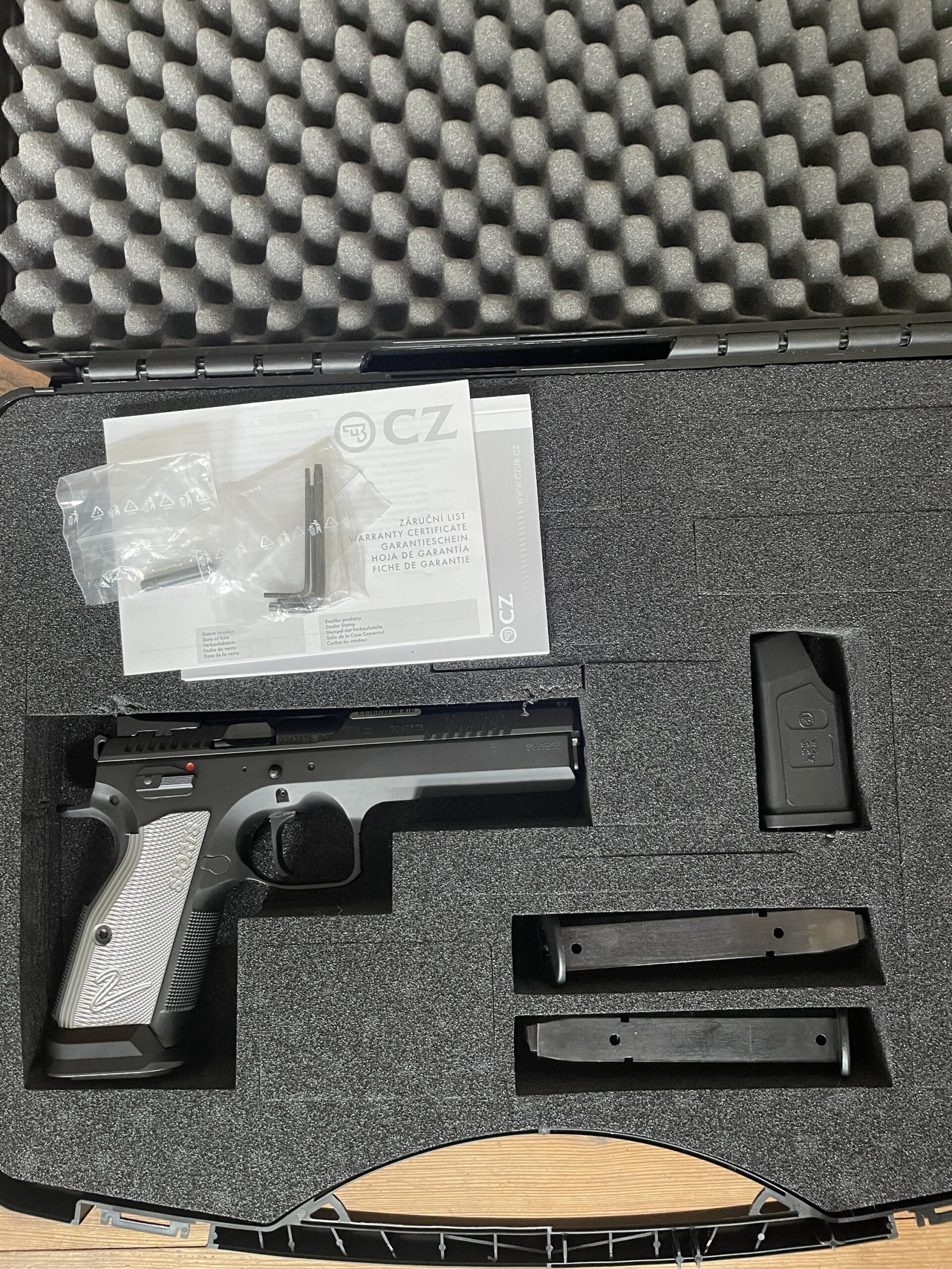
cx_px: 476
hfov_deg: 53.1
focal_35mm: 26
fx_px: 953
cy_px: 634
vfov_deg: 67.3
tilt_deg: -84.9
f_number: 1.6
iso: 320
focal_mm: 4.2
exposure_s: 1/60
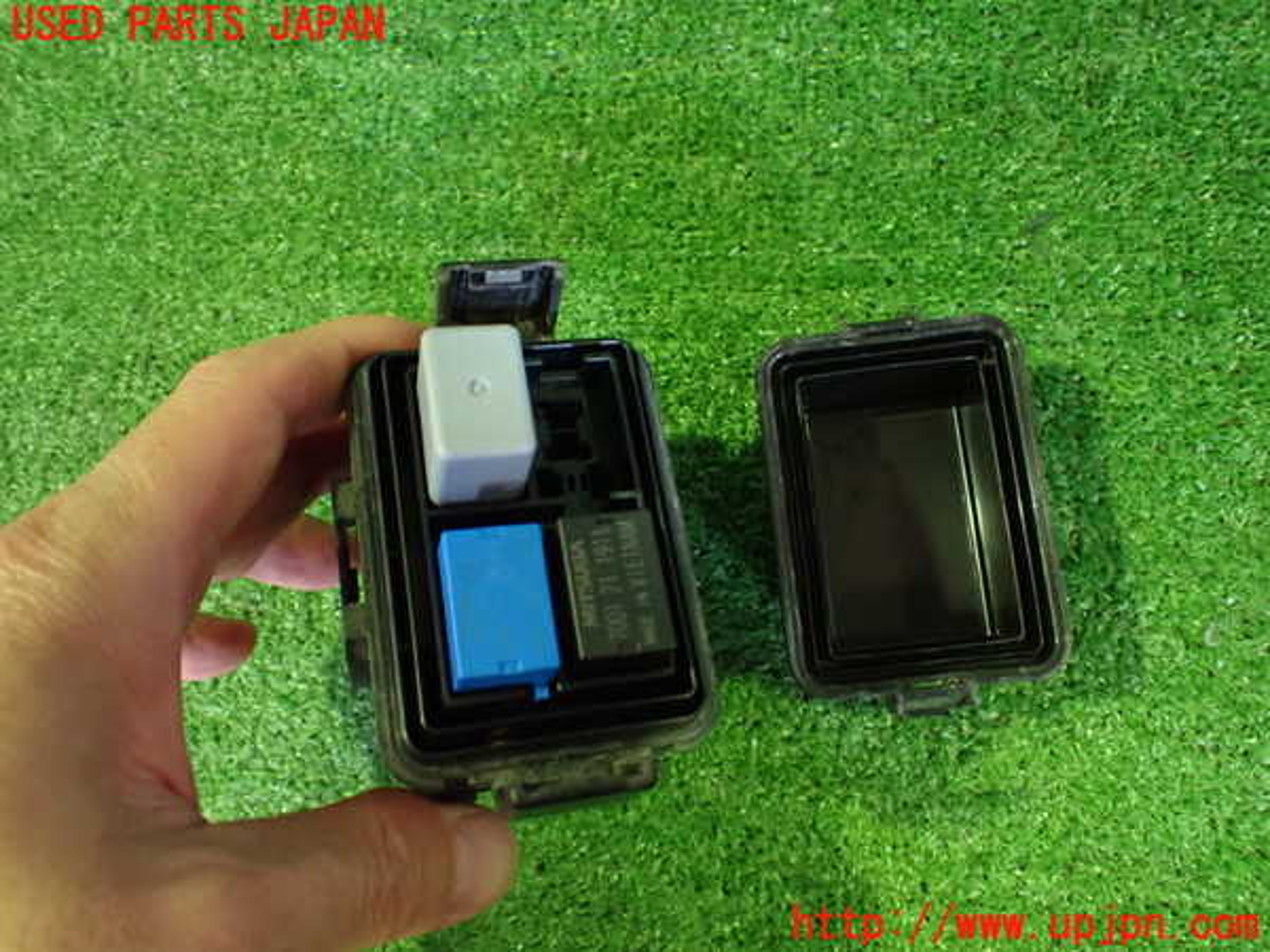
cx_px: 635
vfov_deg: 46.8
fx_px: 1101
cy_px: 476
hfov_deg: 60.0
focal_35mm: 30
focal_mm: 5.4
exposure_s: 1/30
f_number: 2.3
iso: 1250
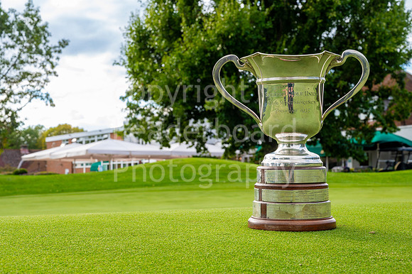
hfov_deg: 32.4
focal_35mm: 62
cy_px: 137
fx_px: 709
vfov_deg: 21.9
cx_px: 206
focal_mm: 62
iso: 320
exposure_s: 1/60
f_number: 14
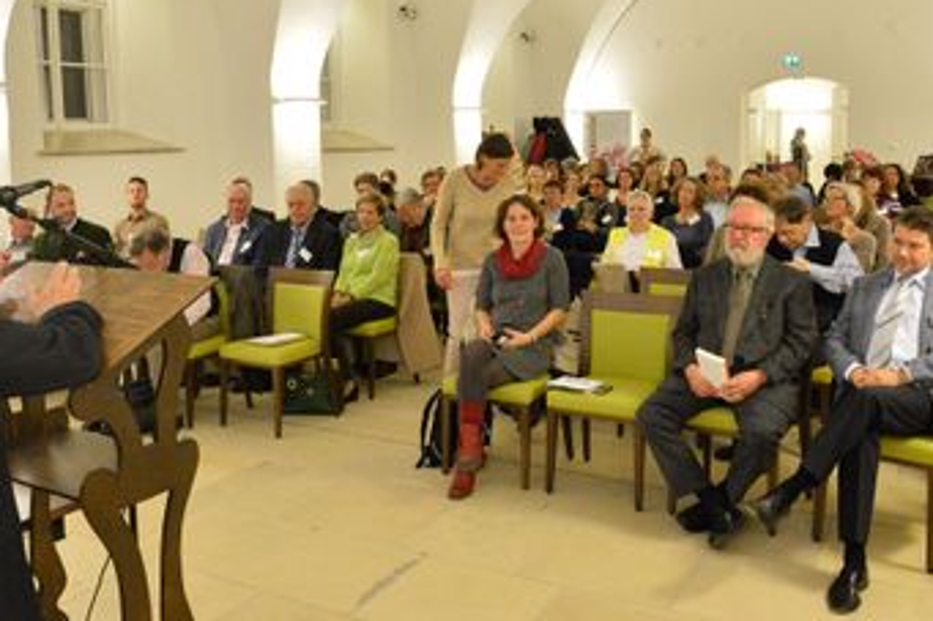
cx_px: 416
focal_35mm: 36
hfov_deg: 53.0
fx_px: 933
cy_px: 233
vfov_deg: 36.6
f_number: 8
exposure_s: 1/250
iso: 8000
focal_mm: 24
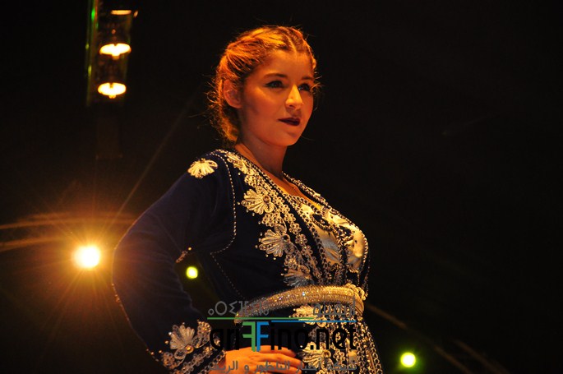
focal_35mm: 138
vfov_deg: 9.9
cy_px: 187
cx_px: 282
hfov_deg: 14.9
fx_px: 2156
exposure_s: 1/60
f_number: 5.6
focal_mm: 92
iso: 1250
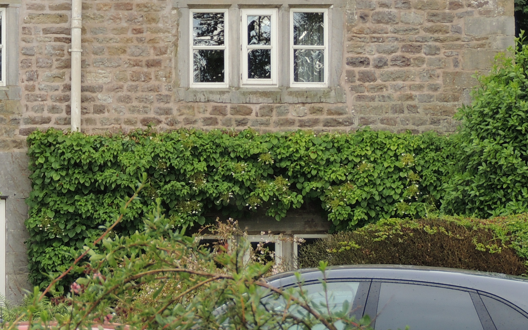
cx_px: -9
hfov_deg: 8.5
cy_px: -89
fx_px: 3540
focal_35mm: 246
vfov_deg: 5.3
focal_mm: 18.7
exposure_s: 1/100
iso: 100
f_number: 4.2
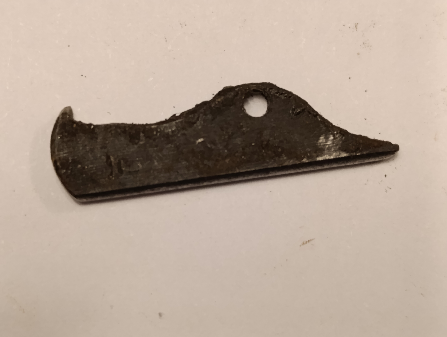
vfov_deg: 16.1
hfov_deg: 21.3
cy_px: 168
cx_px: 224
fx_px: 1190
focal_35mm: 92
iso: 800
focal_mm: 6.14
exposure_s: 1/100
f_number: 1.6
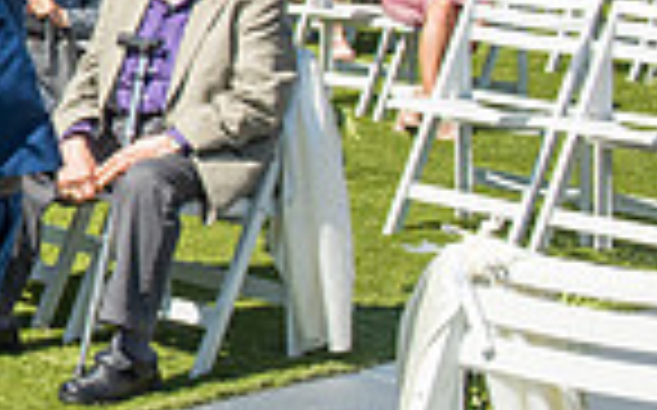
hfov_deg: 14.6
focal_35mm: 130
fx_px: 2326
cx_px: -432
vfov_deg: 10.0
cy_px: -2
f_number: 9
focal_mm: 32
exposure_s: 1/250
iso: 100
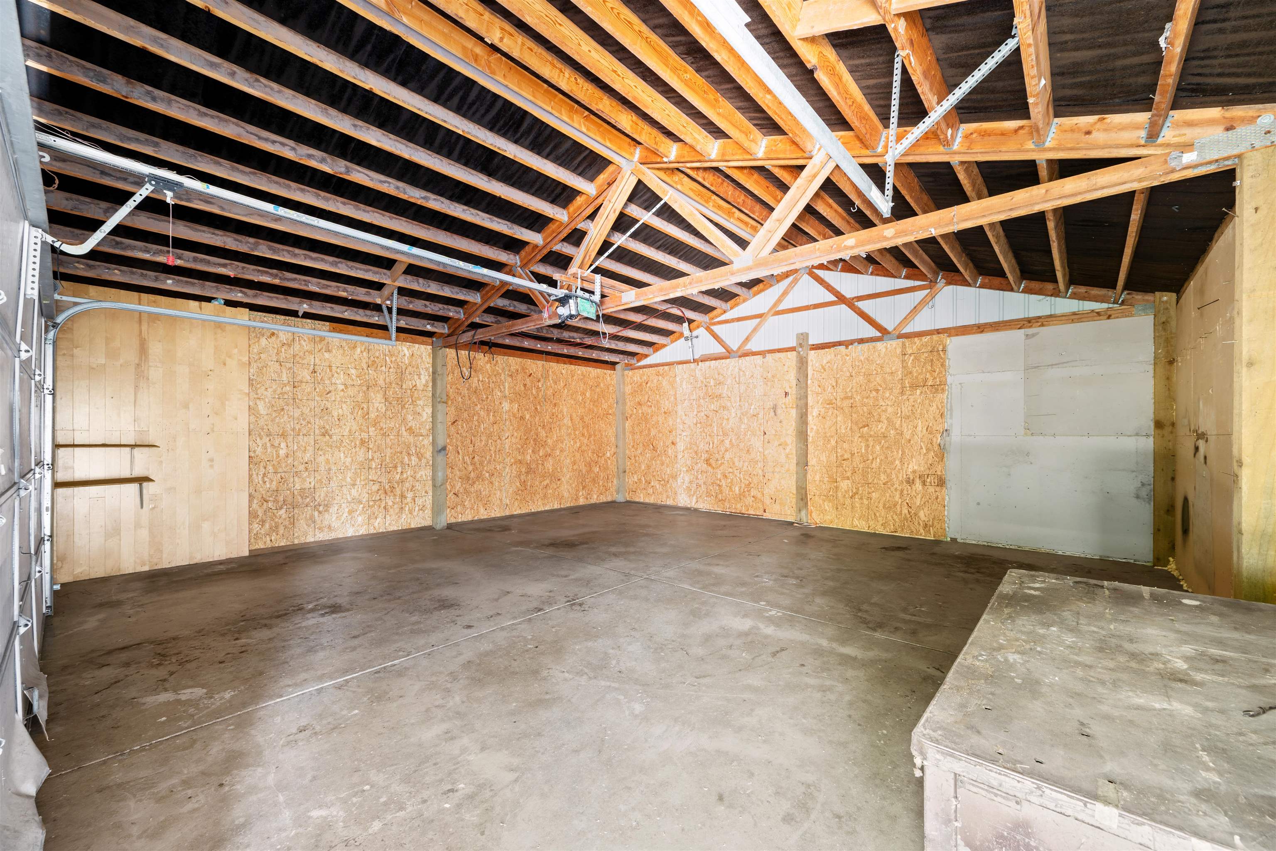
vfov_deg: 81.2
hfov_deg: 104.3
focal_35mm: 14
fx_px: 496
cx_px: 638
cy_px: 426
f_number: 8
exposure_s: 30
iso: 100
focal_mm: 14
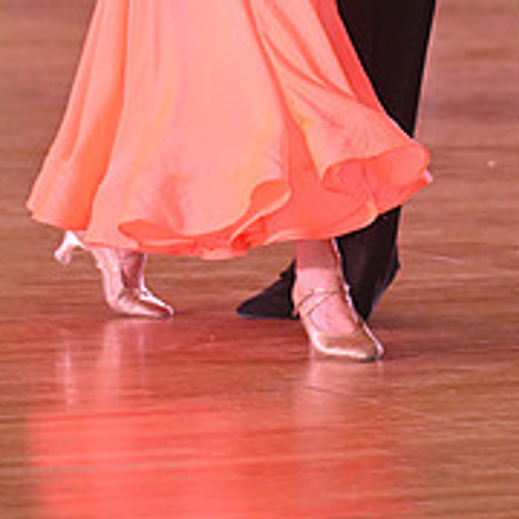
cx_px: 445
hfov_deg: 4.7
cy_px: -271
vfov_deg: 4.7
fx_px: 6276
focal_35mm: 370
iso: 2000
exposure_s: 1/200
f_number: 4.5
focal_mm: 135
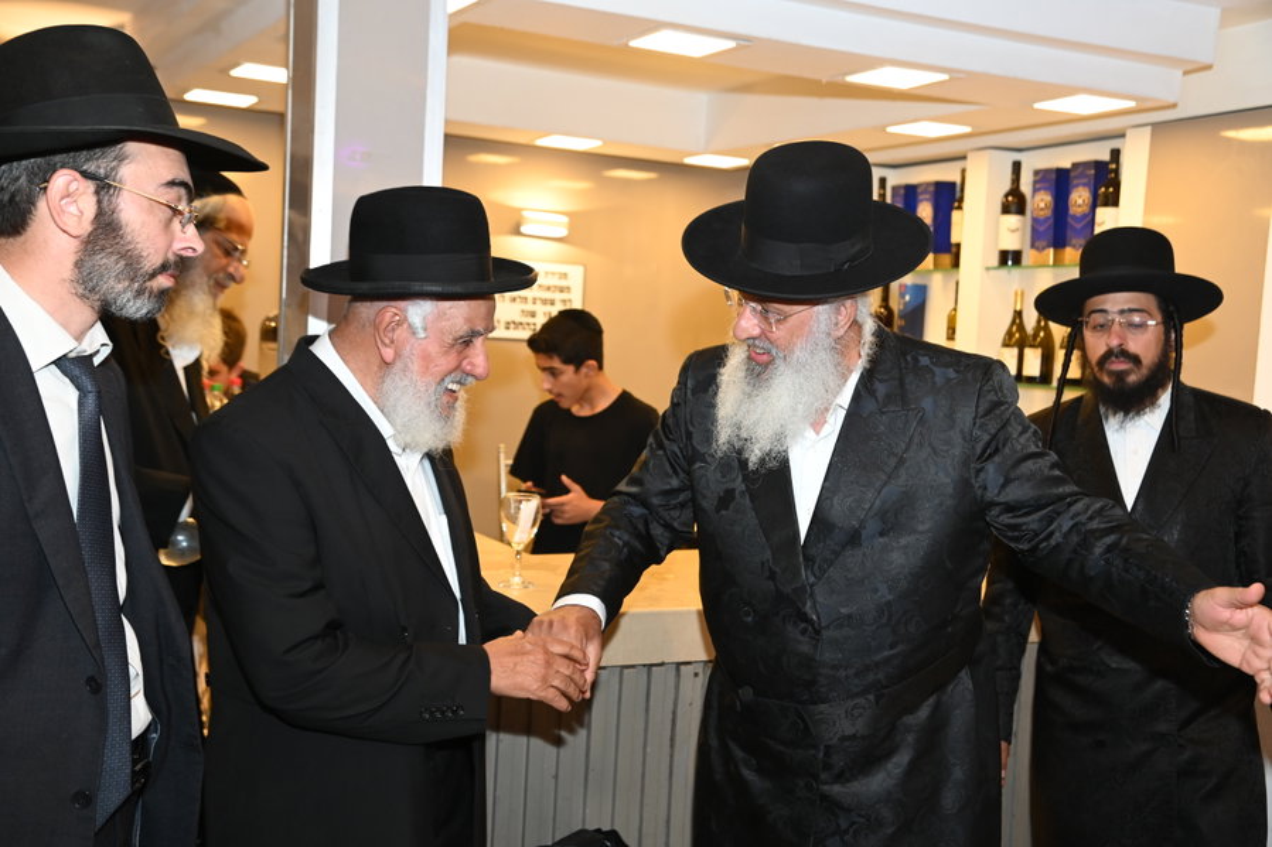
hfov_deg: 48.5
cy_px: 424
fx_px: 1413
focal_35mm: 40
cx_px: 636
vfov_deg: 33.4
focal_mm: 40
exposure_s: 1/200
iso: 2000
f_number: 5.6
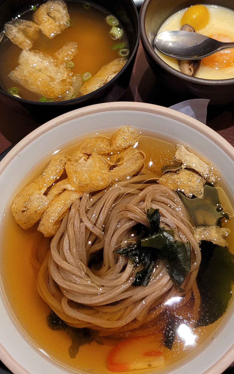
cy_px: 117
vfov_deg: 39.0
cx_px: 148
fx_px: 520
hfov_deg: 25.3
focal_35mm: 51
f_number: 1.8
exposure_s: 1/60
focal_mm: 5.4
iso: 200
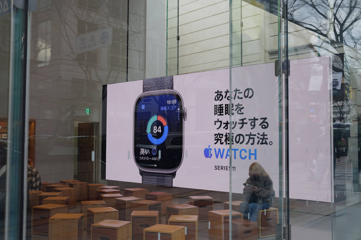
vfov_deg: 31.2
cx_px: 180
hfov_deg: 45.5
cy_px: 120
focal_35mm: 43
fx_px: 431
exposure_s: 1/125
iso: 100
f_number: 3.5
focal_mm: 43
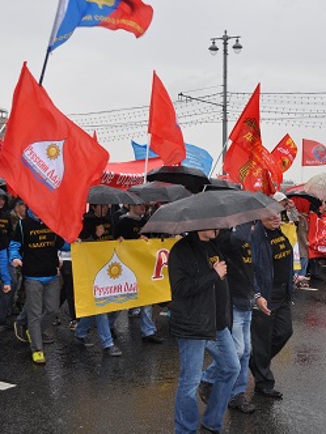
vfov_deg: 33.8
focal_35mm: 57
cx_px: 276
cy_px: 216
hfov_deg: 25.1
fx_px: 716
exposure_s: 1/200
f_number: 5.6
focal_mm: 26
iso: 200
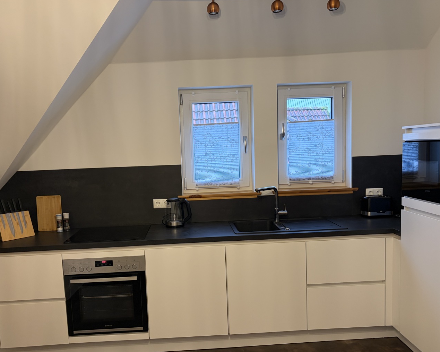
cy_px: 192
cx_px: 204
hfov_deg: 58.7
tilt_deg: -7.3
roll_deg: +3.2
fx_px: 391
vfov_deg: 48.4
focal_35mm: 30
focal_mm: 5.96
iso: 200
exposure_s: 1/50
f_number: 1.6
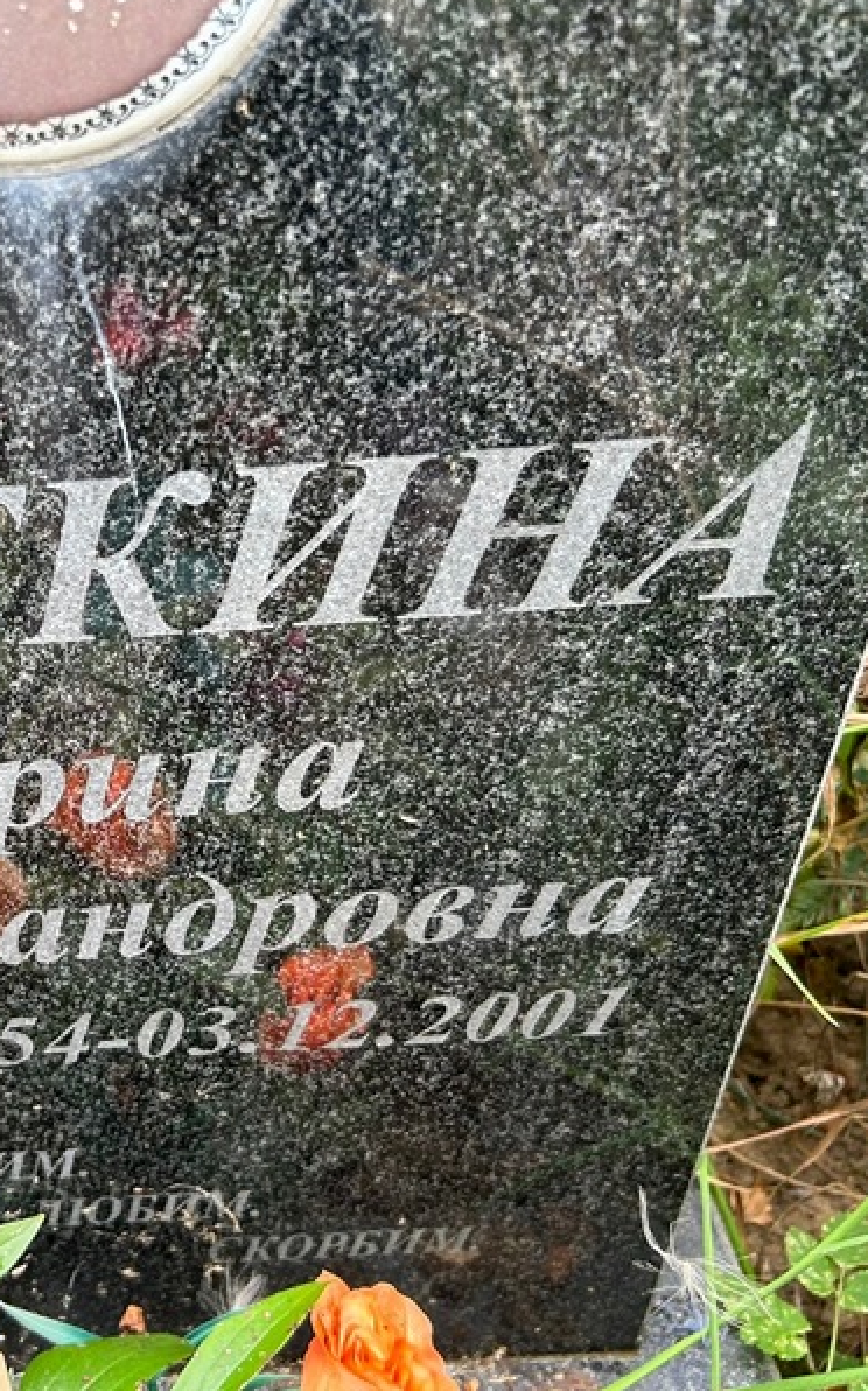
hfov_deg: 32.6
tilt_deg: -41.2
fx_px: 1402
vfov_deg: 52.8
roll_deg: +10.1
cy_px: 693
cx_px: 82
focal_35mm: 37
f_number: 1.5
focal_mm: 5.7
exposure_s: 1/121
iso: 80
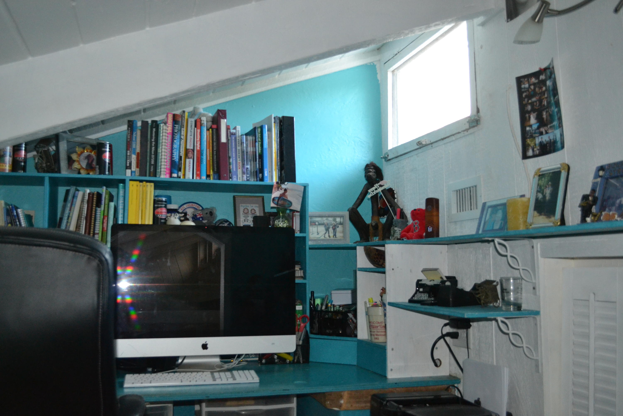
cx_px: 312
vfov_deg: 36.9
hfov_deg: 53.1
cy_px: 208
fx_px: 623
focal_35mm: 36
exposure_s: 1/60
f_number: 4
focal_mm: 24
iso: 1800
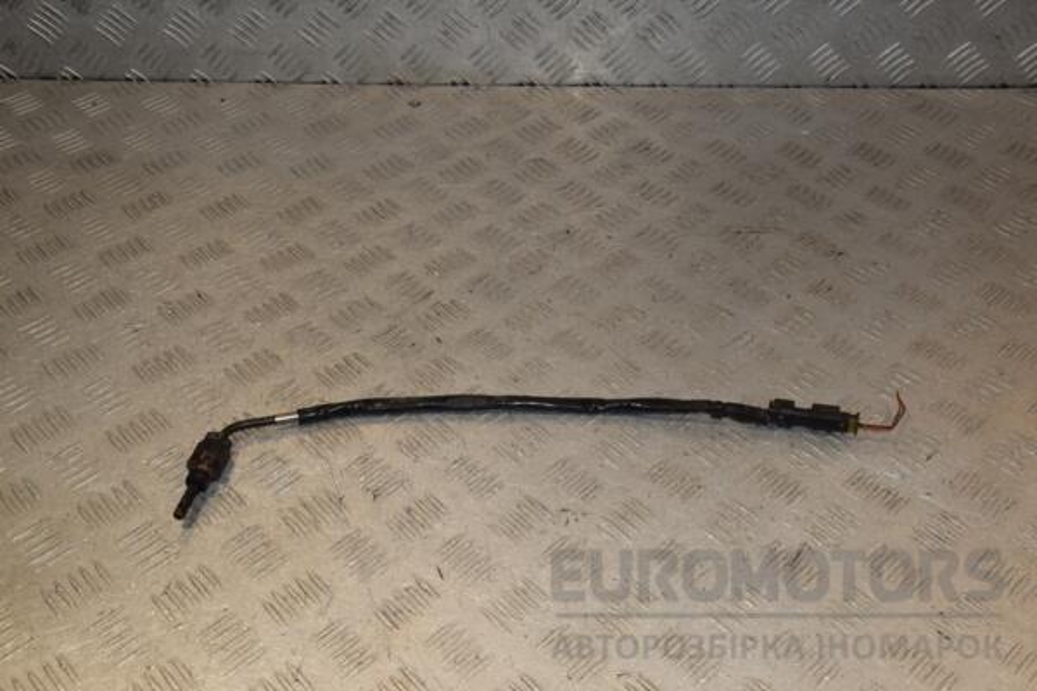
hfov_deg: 49.6
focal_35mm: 39
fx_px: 1123
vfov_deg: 34.2
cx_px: 518
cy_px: 346
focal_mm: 26
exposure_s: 1/200
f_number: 10
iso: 800
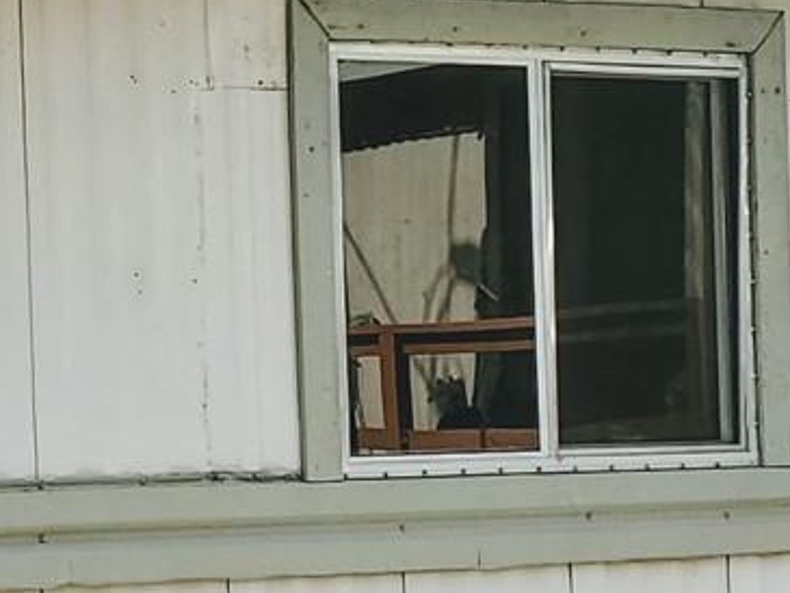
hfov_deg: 12.8
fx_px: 3333
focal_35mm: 146
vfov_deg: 10.1
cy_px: 58
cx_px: -426
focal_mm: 4.3
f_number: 2.4
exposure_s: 1/1063
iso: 50
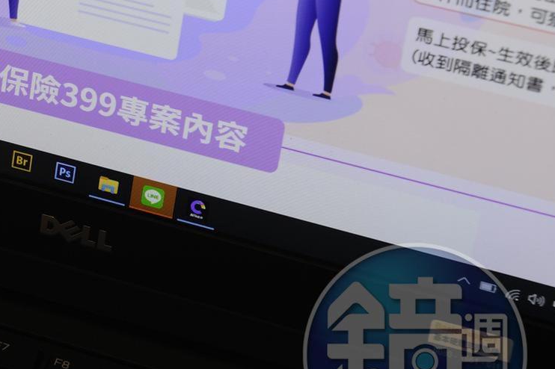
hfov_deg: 11.2
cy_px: 7
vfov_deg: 7.7
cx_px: -183
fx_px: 2743
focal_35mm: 178
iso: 200
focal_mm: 66
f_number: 9
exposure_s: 1/13
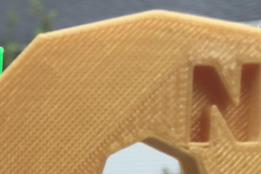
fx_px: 747
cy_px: 324
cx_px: -80
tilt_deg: -7.4
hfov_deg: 18.4
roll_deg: +0.3
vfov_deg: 12.1
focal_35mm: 103
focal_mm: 4.15
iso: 32
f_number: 2.2
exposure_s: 1/286
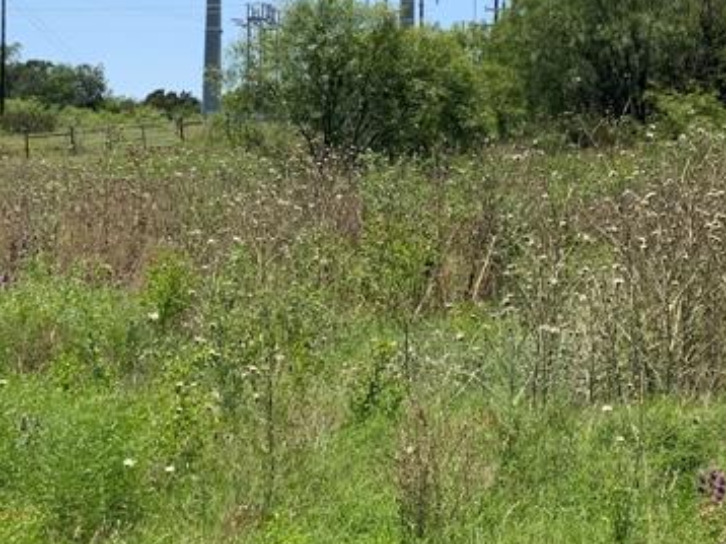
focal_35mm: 83
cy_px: 179
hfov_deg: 23.6
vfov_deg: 17.7
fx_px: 1740
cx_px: 320
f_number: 1.8
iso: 16
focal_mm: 3
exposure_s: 1/2141
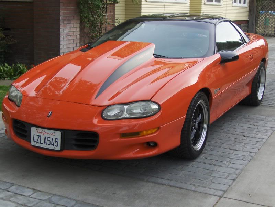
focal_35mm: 52
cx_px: 138
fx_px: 414
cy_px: 104
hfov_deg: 36.8
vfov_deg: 28.1
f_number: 4
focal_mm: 11.3
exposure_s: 1/218
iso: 100
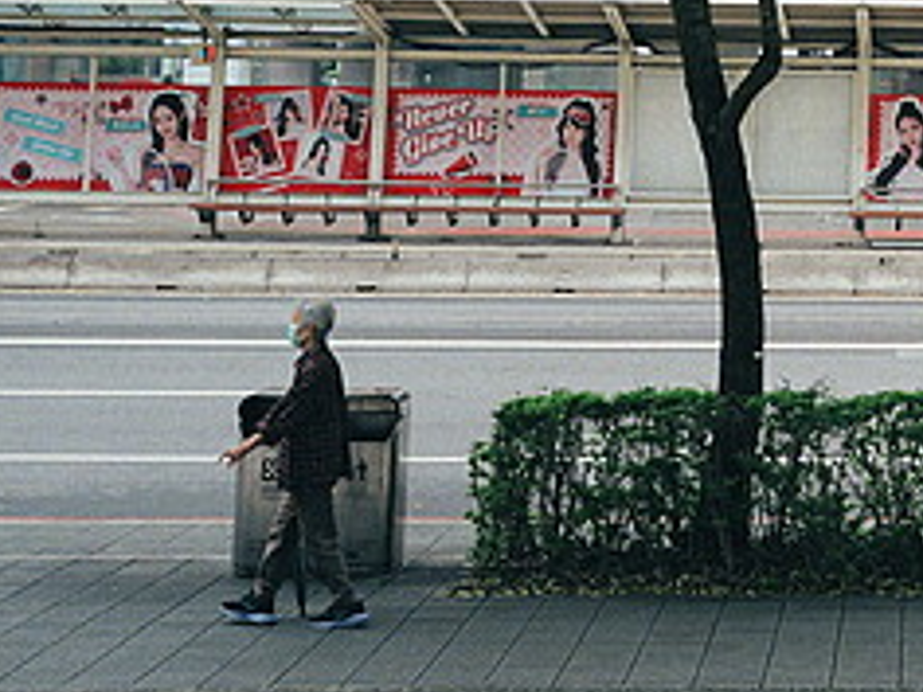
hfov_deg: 16.8
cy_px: -313
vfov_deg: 12.7
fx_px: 2960
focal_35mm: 111
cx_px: 1177
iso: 200
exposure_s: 1/200
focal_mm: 35
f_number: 3.5
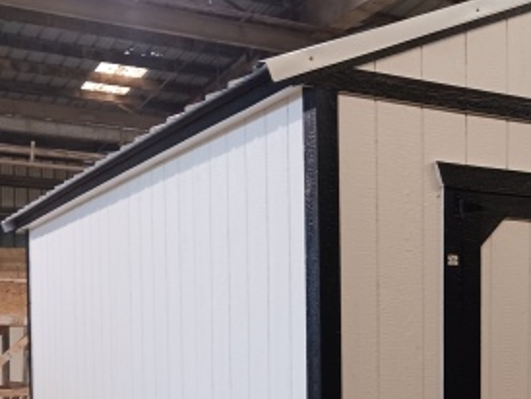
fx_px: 967
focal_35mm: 63
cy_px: 370
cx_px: 426
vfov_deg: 22.7
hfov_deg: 30.0
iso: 200
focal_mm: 4
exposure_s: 1/30
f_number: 1.8
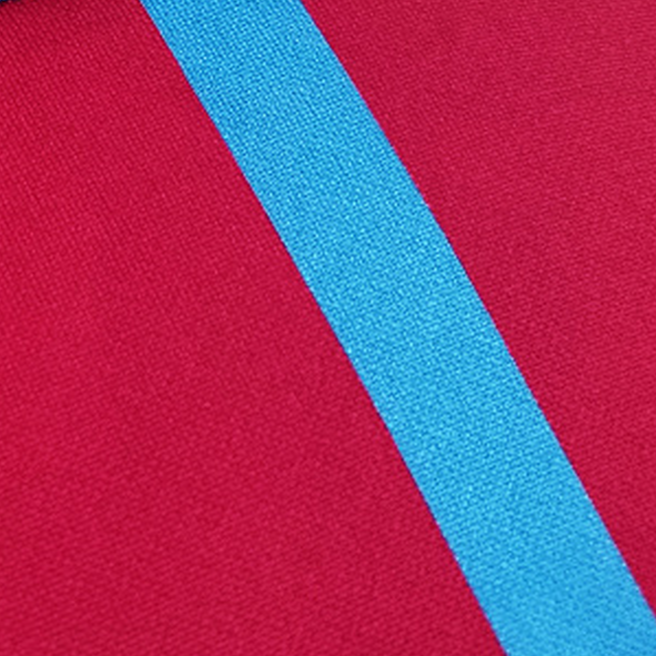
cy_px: -90
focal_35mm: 83
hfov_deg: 17.6
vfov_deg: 19.8
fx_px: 1780
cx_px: -461
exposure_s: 1/50
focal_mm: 5.58
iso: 320
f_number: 1.8
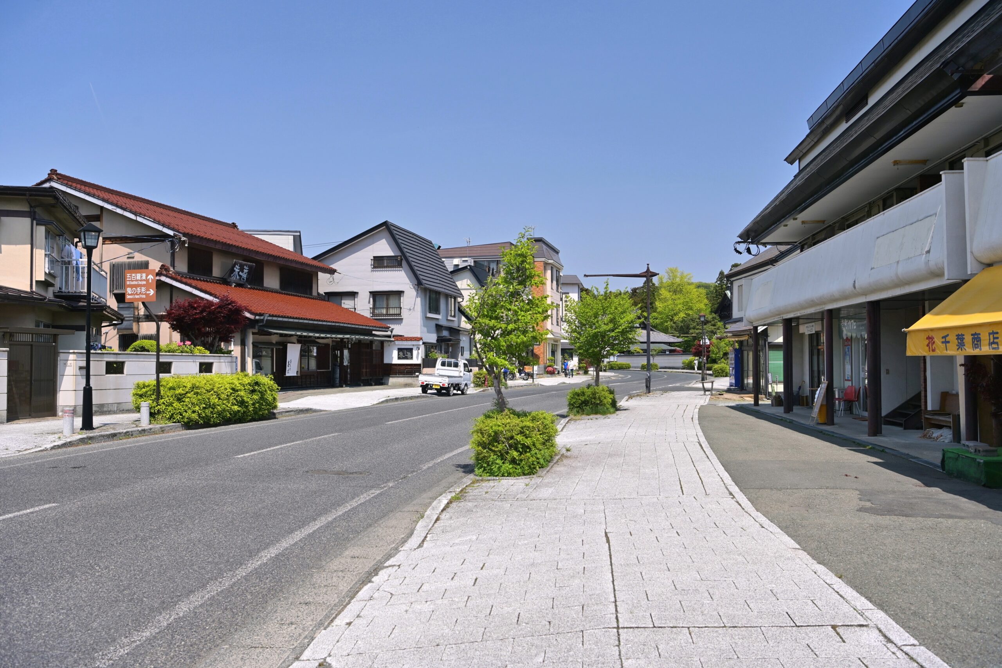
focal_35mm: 32
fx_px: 891
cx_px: 501
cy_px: 334
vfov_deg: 41.1
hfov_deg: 58.7
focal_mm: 32
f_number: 5.6
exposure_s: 1/500
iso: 125
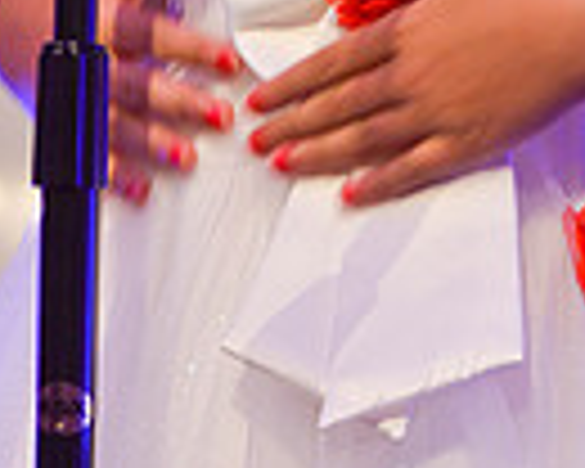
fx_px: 9419
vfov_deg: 2.8
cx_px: 439
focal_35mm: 544
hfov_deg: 3.6
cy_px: -472
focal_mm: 112
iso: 400
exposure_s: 1/60
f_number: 3.5
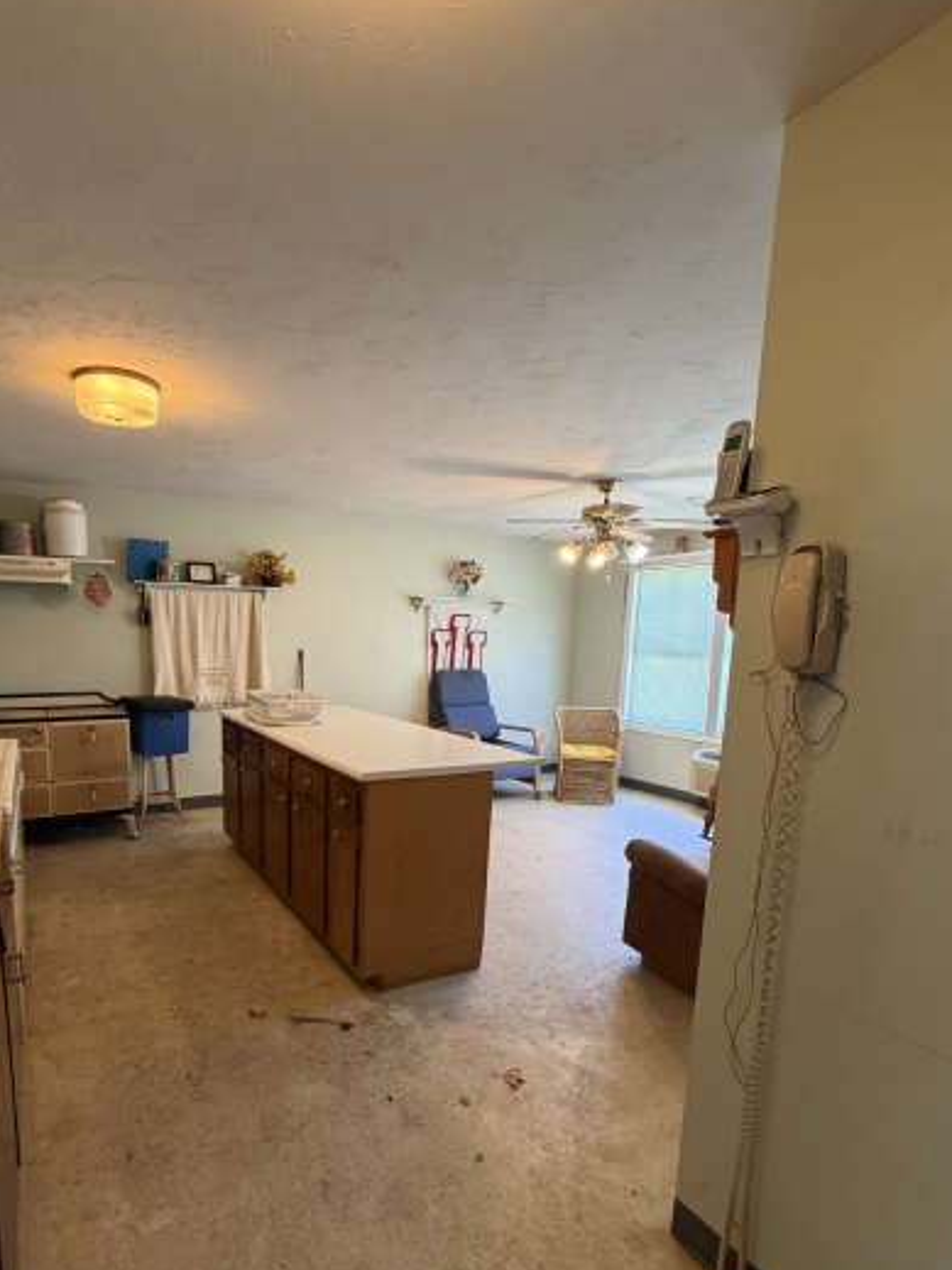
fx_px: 660
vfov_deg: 86.9
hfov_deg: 70.7
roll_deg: -1.7
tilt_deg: -8.5
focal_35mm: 18
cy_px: 745
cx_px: 374
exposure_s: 1/76
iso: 320
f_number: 2.2
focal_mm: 2.22
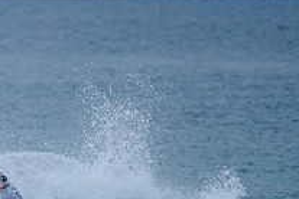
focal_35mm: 1436
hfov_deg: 1.4
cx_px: -32
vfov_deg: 1.0
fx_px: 11926
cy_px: 226
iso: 450
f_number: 5.6
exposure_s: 1/2000
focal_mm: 500
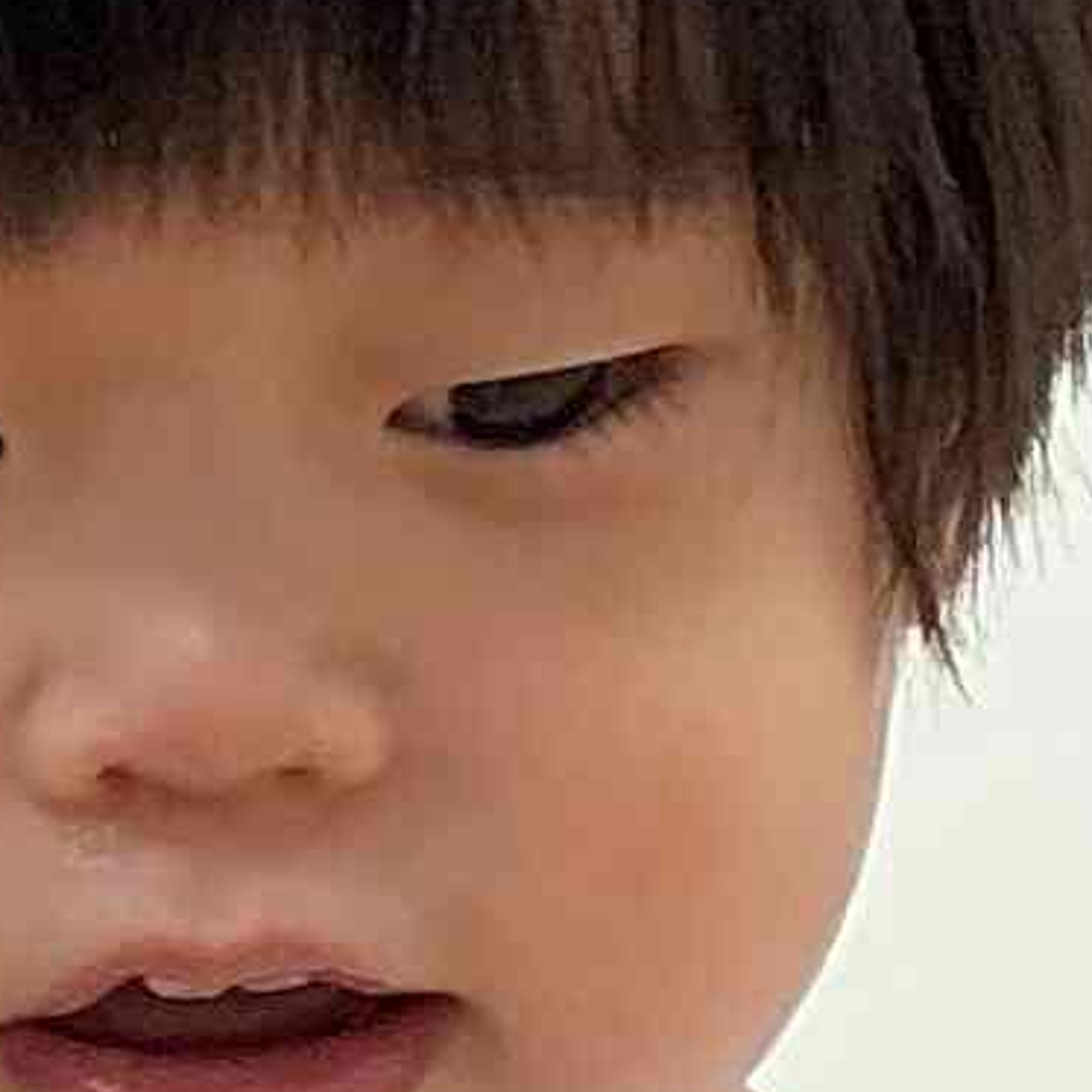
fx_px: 9529
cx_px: 687
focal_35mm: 267
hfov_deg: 6.6
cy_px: 1981
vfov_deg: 6.4
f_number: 1.8
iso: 64
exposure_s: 1/120
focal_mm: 3
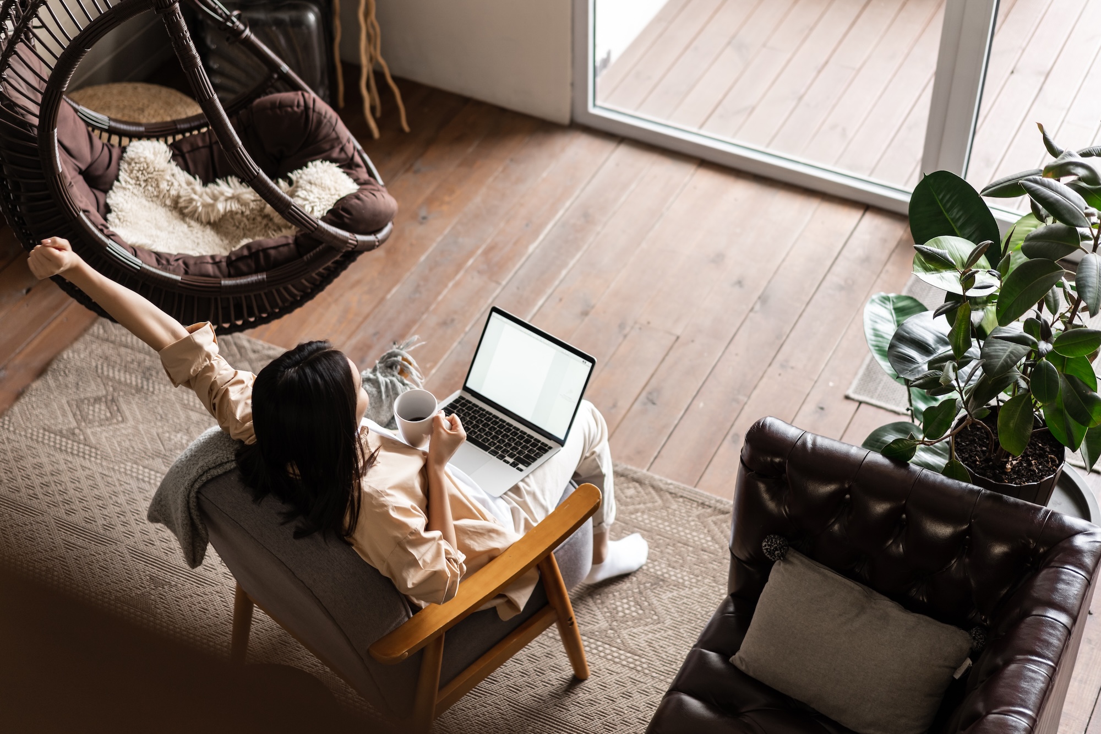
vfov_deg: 24.6
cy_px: 367
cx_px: 550
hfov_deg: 36.2
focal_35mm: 55
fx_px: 1682
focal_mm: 55
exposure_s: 1/125
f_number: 2
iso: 400
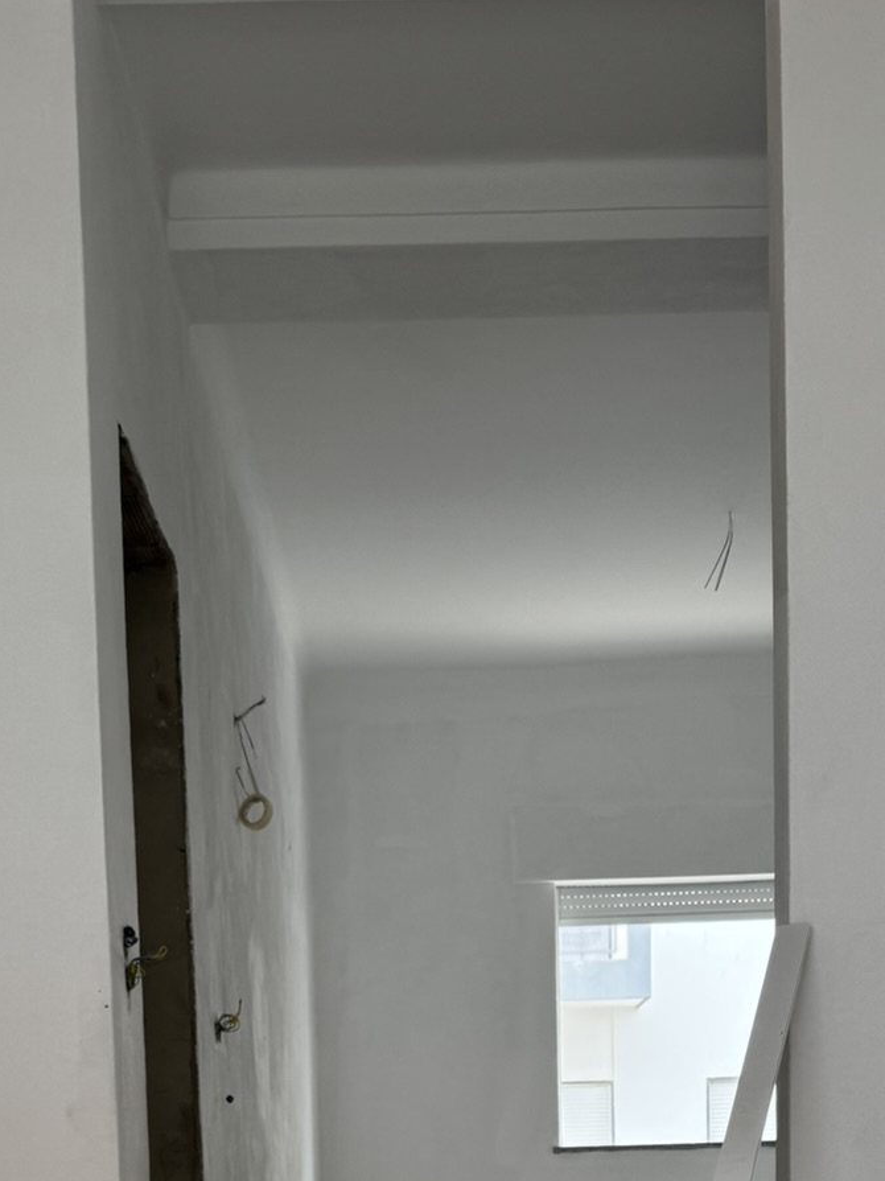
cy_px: 1341
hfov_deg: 26.5
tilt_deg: -4.3
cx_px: 441
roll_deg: +1.5
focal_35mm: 55
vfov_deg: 30.7
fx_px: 1876
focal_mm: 6.76
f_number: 1.78
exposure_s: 1/439
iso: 80
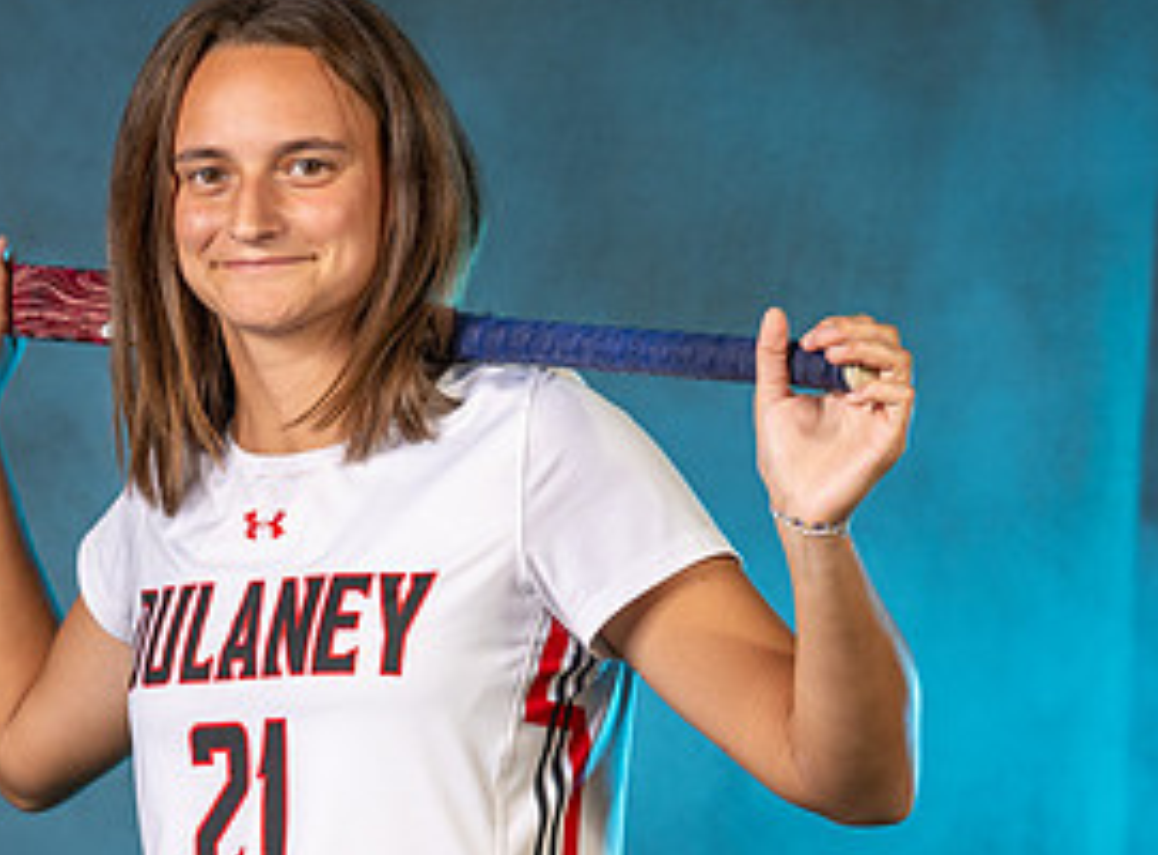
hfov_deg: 7.0
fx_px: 9479
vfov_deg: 5.2
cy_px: 679
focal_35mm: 285
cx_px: 294
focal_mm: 86
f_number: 5.6
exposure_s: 1/200
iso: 80
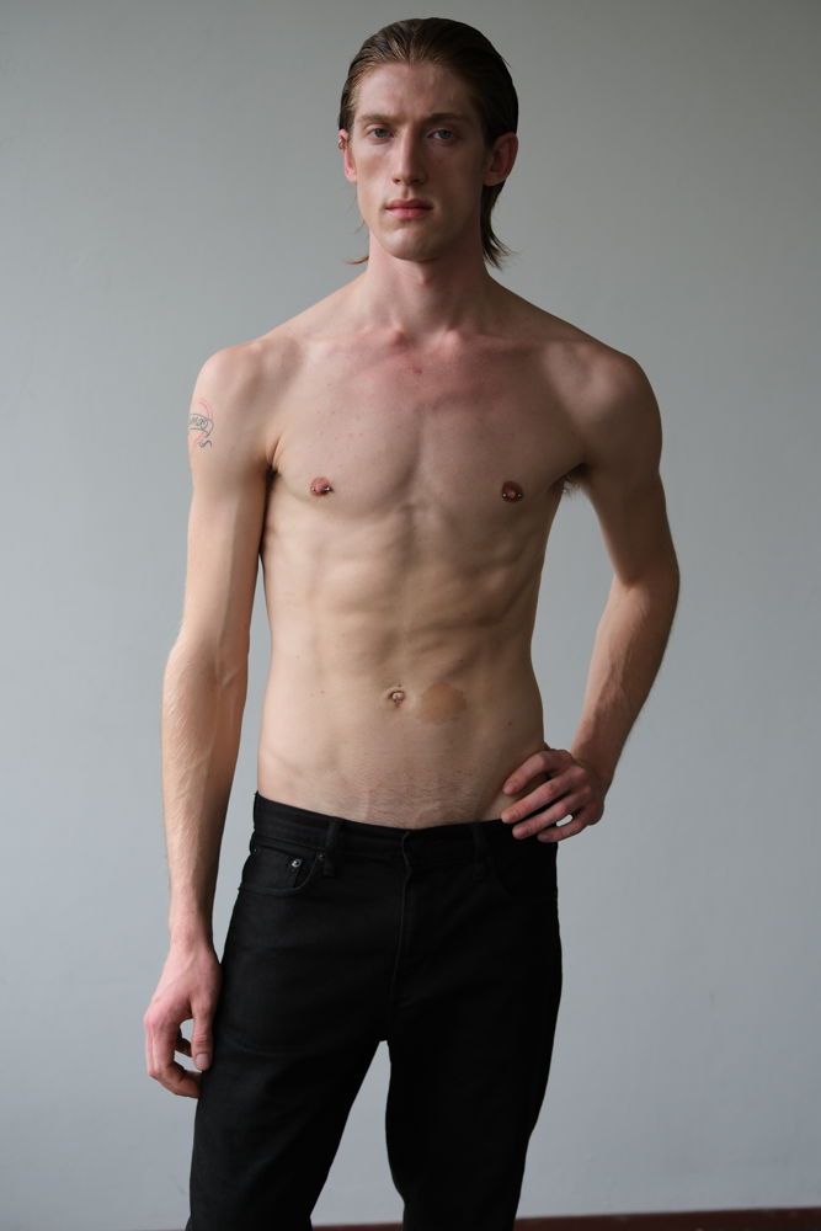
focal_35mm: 75
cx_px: 410
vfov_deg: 27.0
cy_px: 616
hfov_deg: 18.2
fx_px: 2565
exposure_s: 1/280
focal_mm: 50
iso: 250
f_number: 2.8
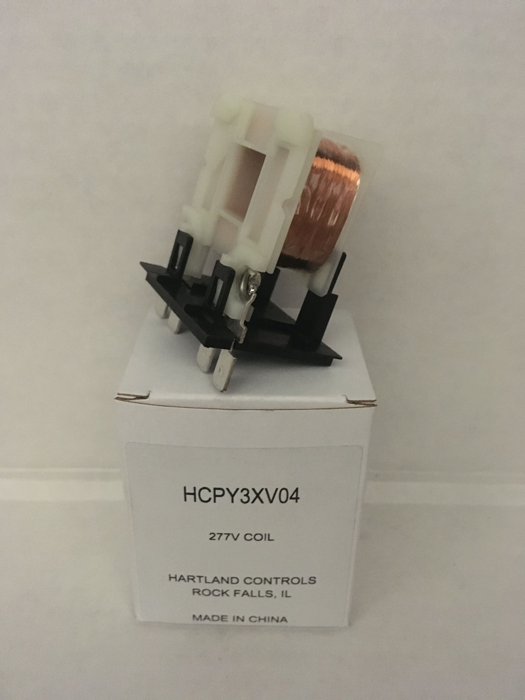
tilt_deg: -25.1
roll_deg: +2.3
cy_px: 350
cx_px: 262
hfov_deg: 48.2
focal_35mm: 29
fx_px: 586
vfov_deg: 61.7
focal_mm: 4.15
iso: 640
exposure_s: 1/15
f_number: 2.2
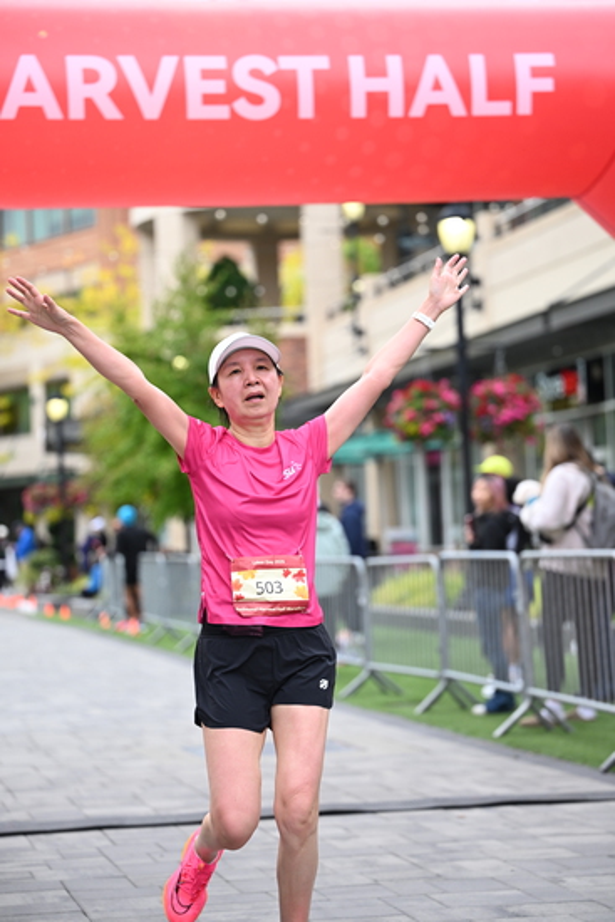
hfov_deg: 14.9
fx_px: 2356
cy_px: 461
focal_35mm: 92
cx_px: 308
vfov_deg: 22.1
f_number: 2.8
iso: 640
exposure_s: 1/2000
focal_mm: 92
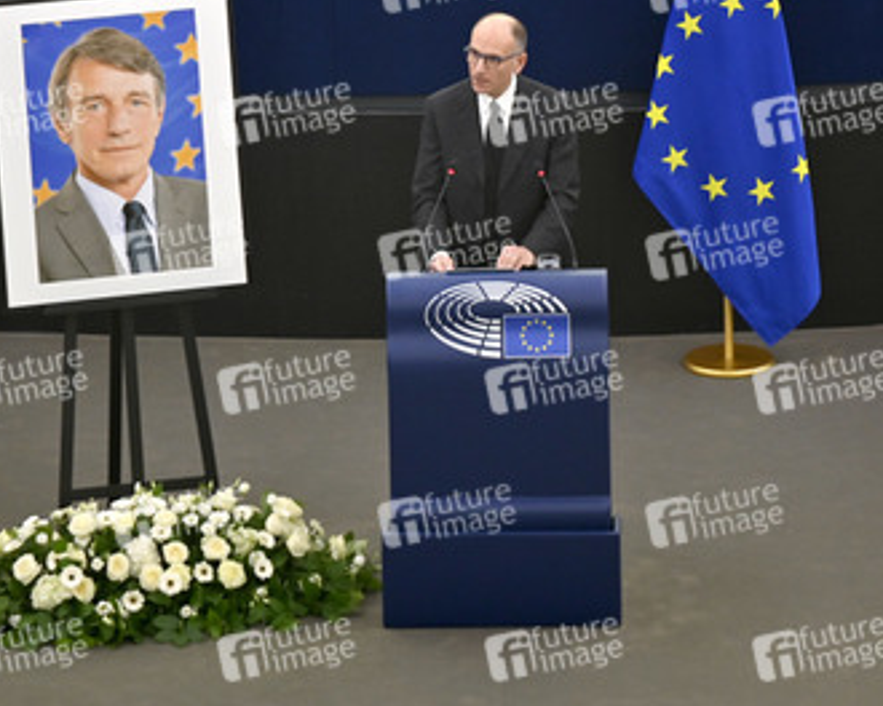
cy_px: 316
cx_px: 482
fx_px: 6690
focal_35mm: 256
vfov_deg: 6.0
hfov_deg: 7.6
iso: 800
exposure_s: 1/400
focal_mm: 200
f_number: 2.8
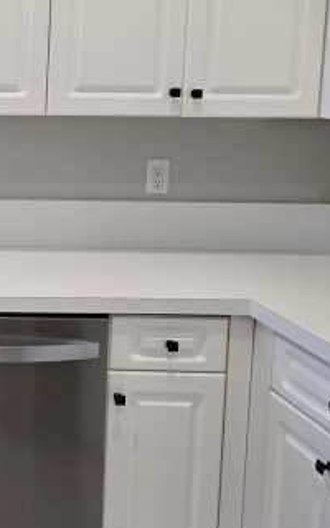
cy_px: 163
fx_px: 878
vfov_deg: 33.1
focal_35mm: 61
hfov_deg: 18.8
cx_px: -163
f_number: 1.7
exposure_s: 1/120
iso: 125
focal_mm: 6.3
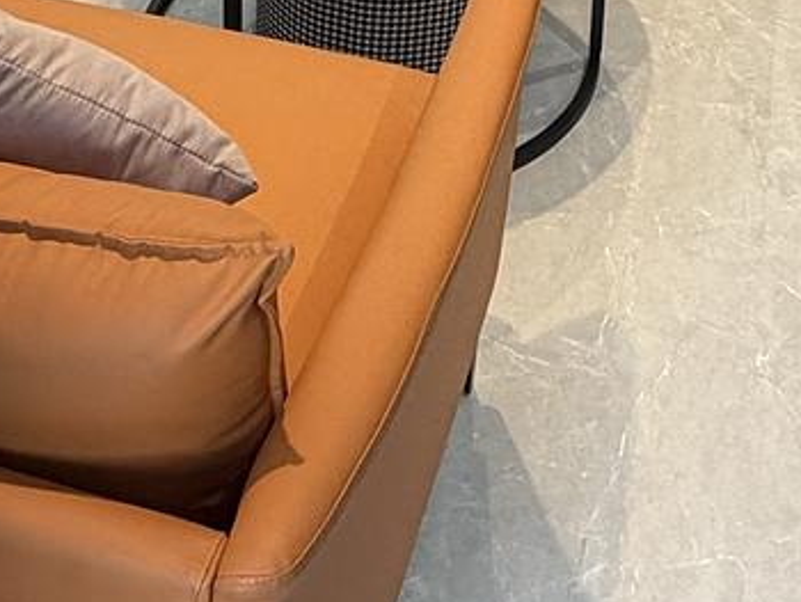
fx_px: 1482
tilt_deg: -12.6
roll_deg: -2.0
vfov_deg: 17.4
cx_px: 476
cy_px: -559
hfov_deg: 30.2
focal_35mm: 64
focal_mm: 2.22
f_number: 2.2
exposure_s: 1/97
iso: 200
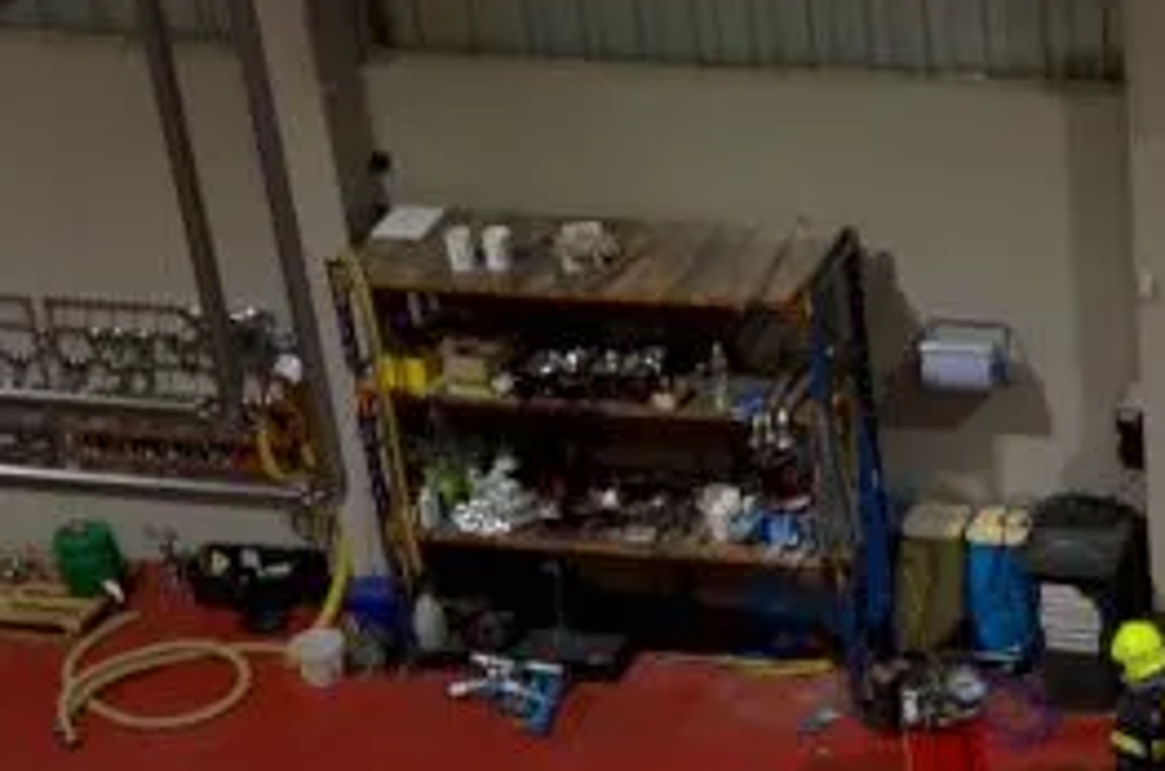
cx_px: 1103
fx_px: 3357
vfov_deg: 12.9
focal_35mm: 104
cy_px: 749
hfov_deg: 19.2
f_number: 4
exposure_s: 1/100
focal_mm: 28
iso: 1600
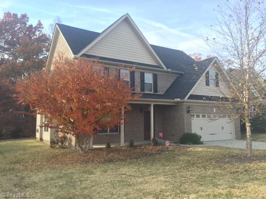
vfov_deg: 48.2
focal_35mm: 29
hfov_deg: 61.7
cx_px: 133
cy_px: 100
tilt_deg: +4.8
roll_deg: -0.5
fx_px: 223
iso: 32
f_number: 2.2
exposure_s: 1/399
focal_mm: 4.15
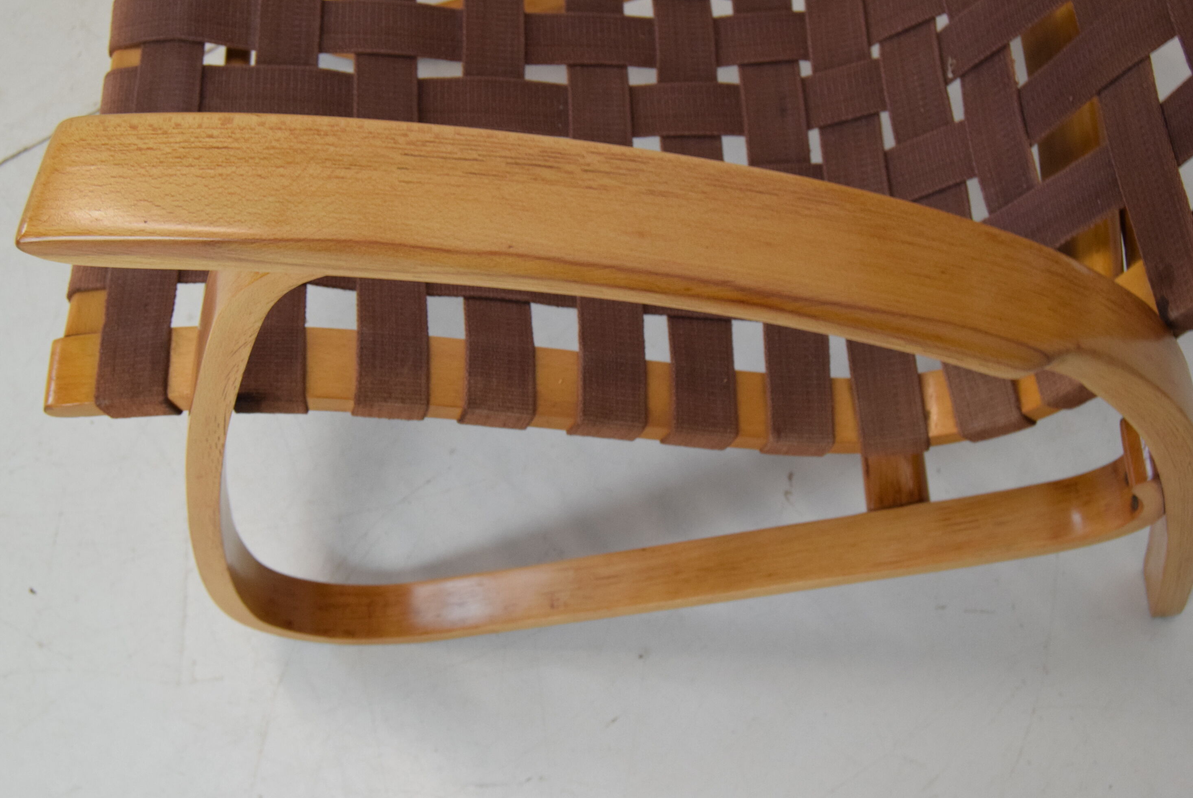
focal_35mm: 46
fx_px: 1526
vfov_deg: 29.3
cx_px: 596
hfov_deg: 42.7
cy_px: 400
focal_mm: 30
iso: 1600
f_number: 7.1
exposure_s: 1/200
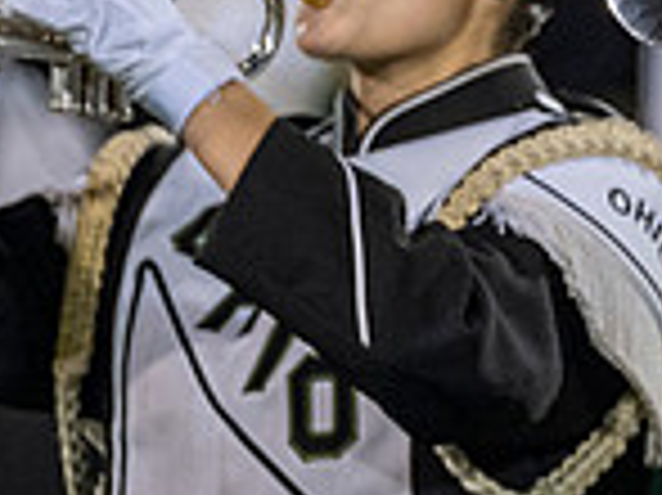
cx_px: 1274
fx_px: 21688
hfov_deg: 1.7
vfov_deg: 1.3
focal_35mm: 1135
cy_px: 14
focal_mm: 200
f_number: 2.8
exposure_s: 1/500
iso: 1000
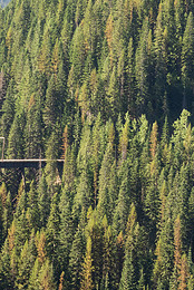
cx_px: -12
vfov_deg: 13.1
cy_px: 107
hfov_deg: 8.8
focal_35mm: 156
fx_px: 1258
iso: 1000
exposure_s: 1/125
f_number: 18
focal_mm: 70
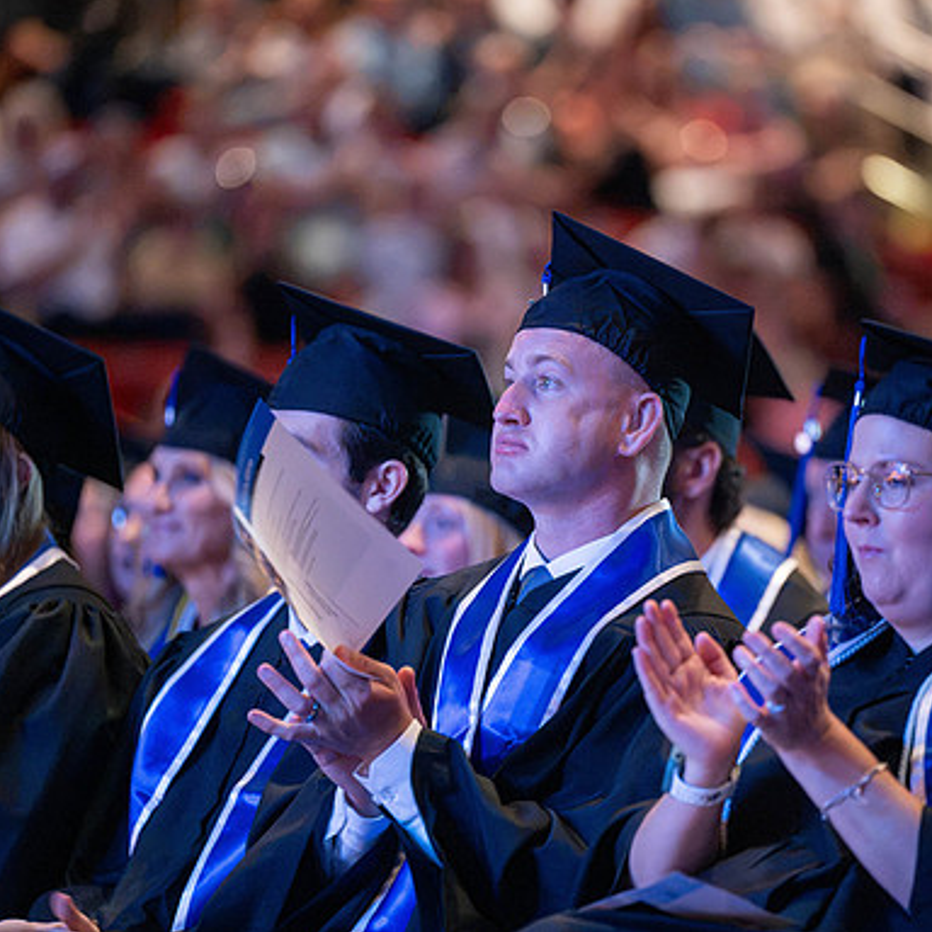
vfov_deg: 6.8
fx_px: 7828
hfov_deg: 6.8
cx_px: 539
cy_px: 465
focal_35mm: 257
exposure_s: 1/125
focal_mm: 200
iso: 8000
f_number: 2.8
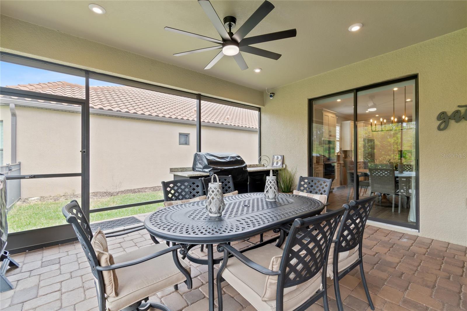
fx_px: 195
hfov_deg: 100.4
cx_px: 234
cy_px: 156
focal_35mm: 15
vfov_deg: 77.3
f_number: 7.1
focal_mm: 10
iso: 100
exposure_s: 1/2.5
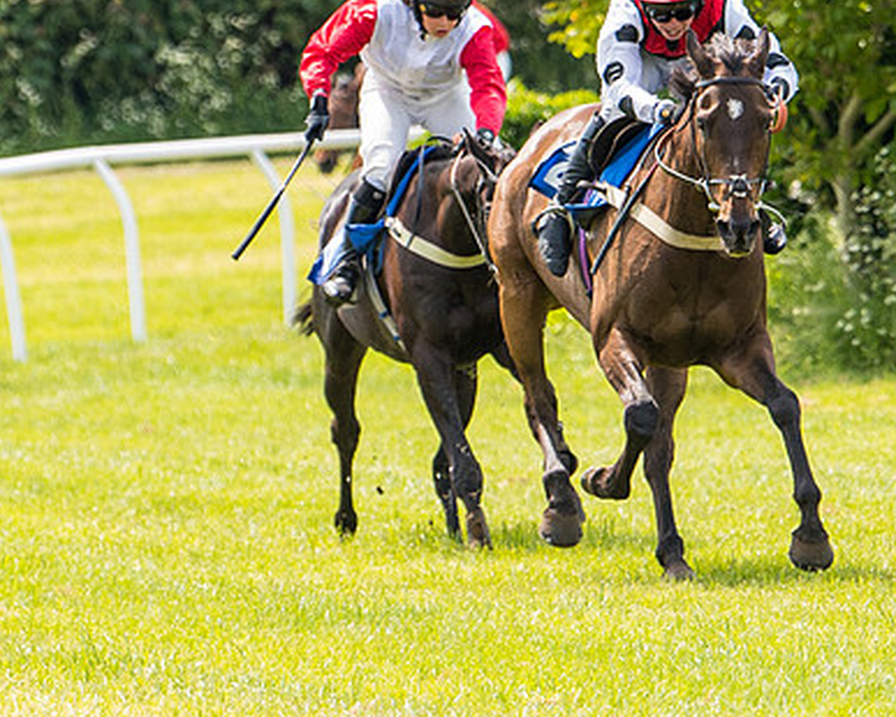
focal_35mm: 632
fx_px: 16768
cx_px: 738
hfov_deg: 3.1
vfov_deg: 2.5
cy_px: 280
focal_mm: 170
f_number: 4
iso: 400
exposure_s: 1/1250
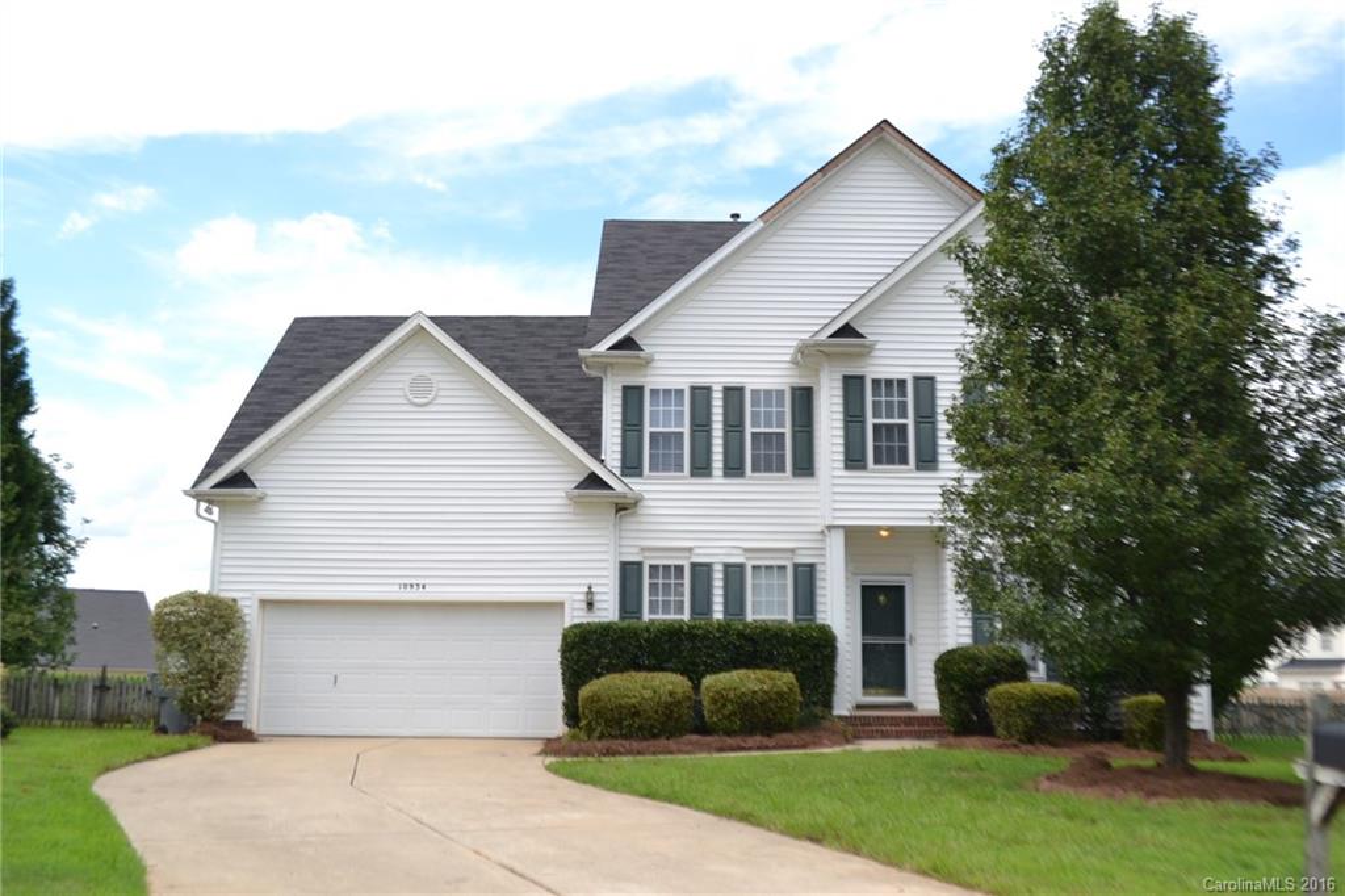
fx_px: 1120
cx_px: 672
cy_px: 448
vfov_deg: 43.6
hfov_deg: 61.9
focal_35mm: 30
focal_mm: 20
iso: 100
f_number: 6.3
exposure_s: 1/200
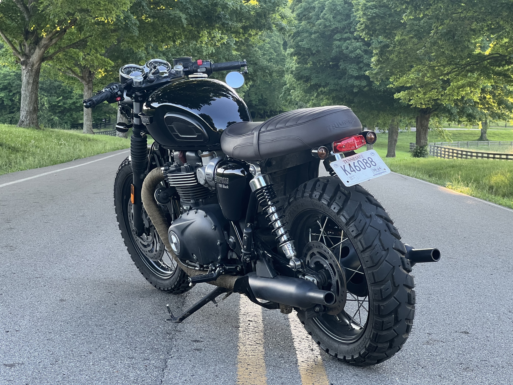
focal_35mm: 77
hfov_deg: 25.3
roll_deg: -2.9
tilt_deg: -0.3
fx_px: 1141
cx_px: 256
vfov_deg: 19.1
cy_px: 192
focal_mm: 9
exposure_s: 1/99
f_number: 2.8
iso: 125
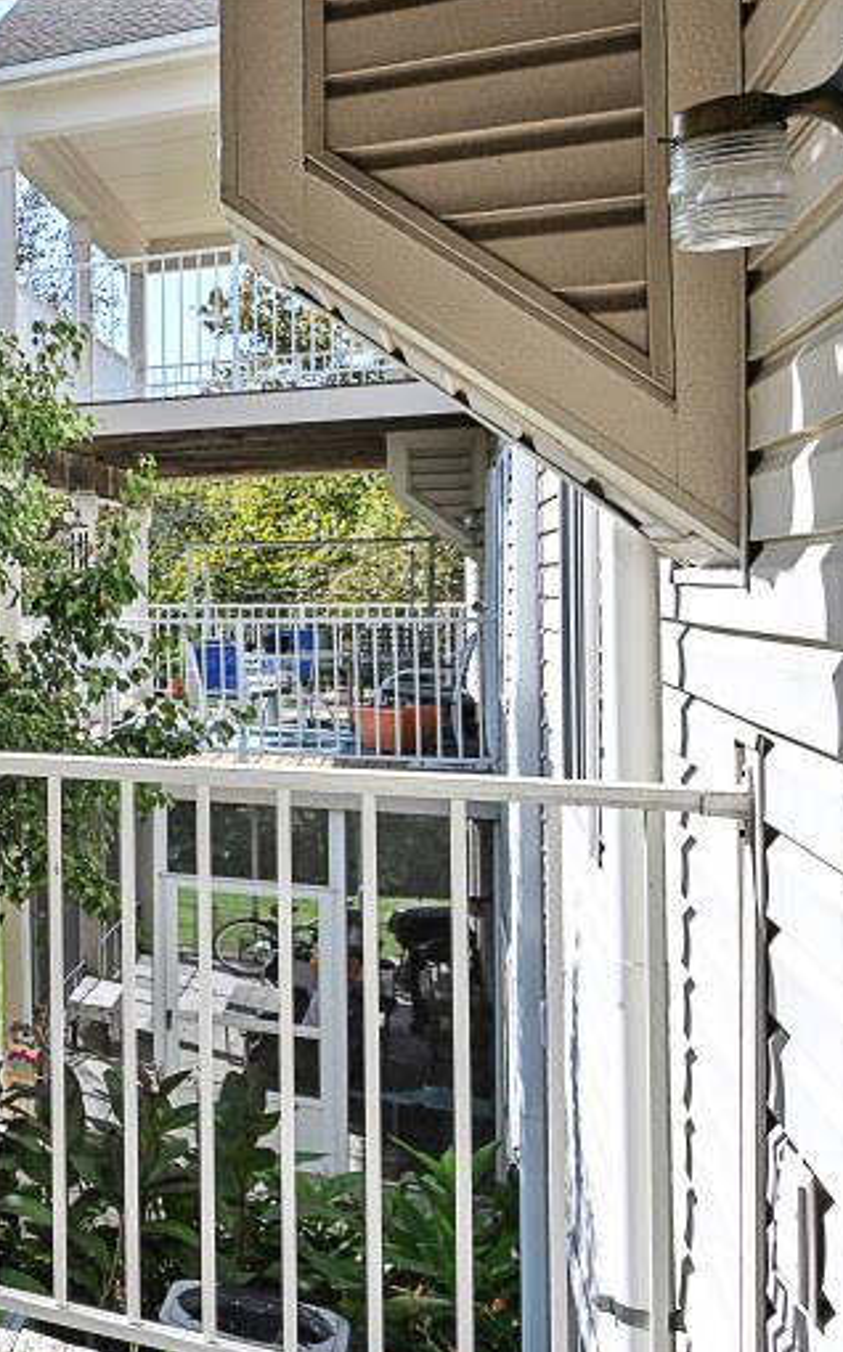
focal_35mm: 42
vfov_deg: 47.1
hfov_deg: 18.9
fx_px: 1547
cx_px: -840
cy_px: 589
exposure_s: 1/320
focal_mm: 14
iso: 100
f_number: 6.3
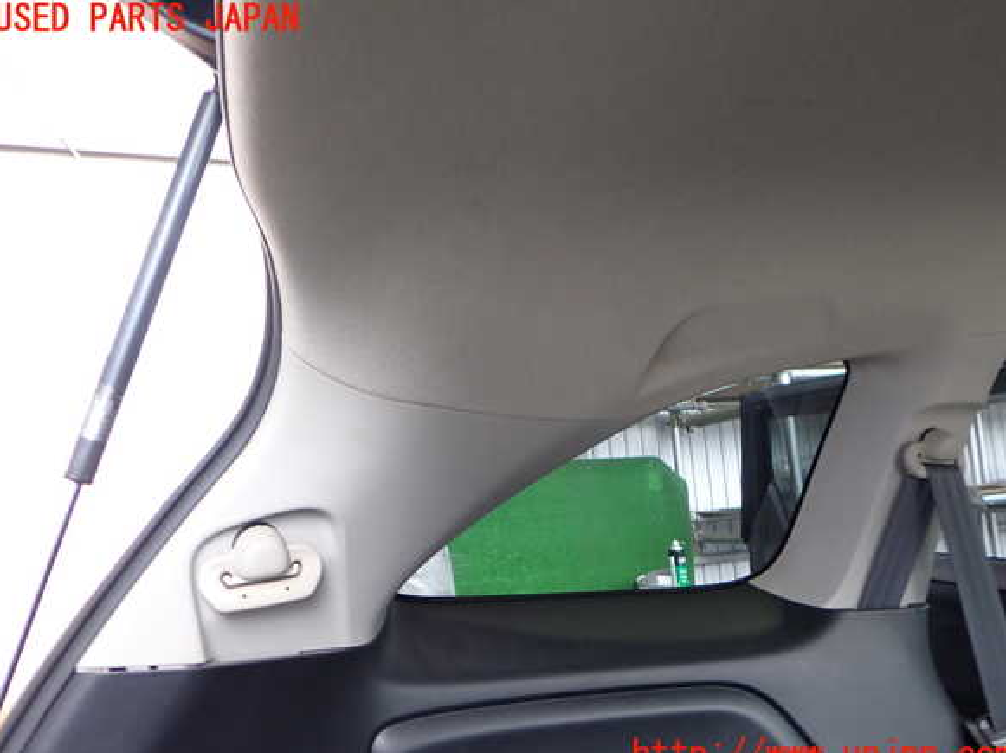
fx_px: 900
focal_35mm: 31
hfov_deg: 58.4
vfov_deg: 45.4
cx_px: 504
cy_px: 388
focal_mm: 5.4
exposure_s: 1/30
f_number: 2.3
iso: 200
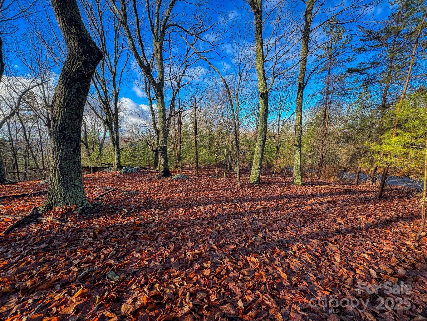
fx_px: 173
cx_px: 214
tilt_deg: -9.2
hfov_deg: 102.1
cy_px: 160
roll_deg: +1.5
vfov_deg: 85.7
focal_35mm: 14
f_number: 2.2
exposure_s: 1/401
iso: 40
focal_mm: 2.22
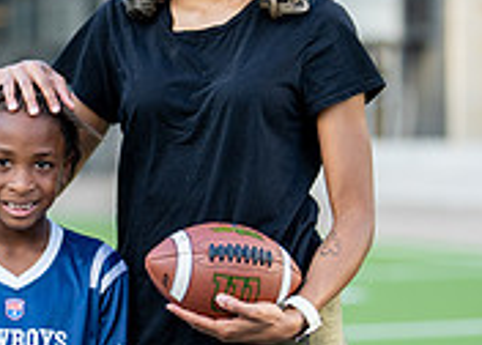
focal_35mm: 180
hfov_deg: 11.2
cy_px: 174
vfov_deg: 8.0
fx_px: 2466
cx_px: 186
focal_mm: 50
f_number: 1.2
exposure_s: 1/1600
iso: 125
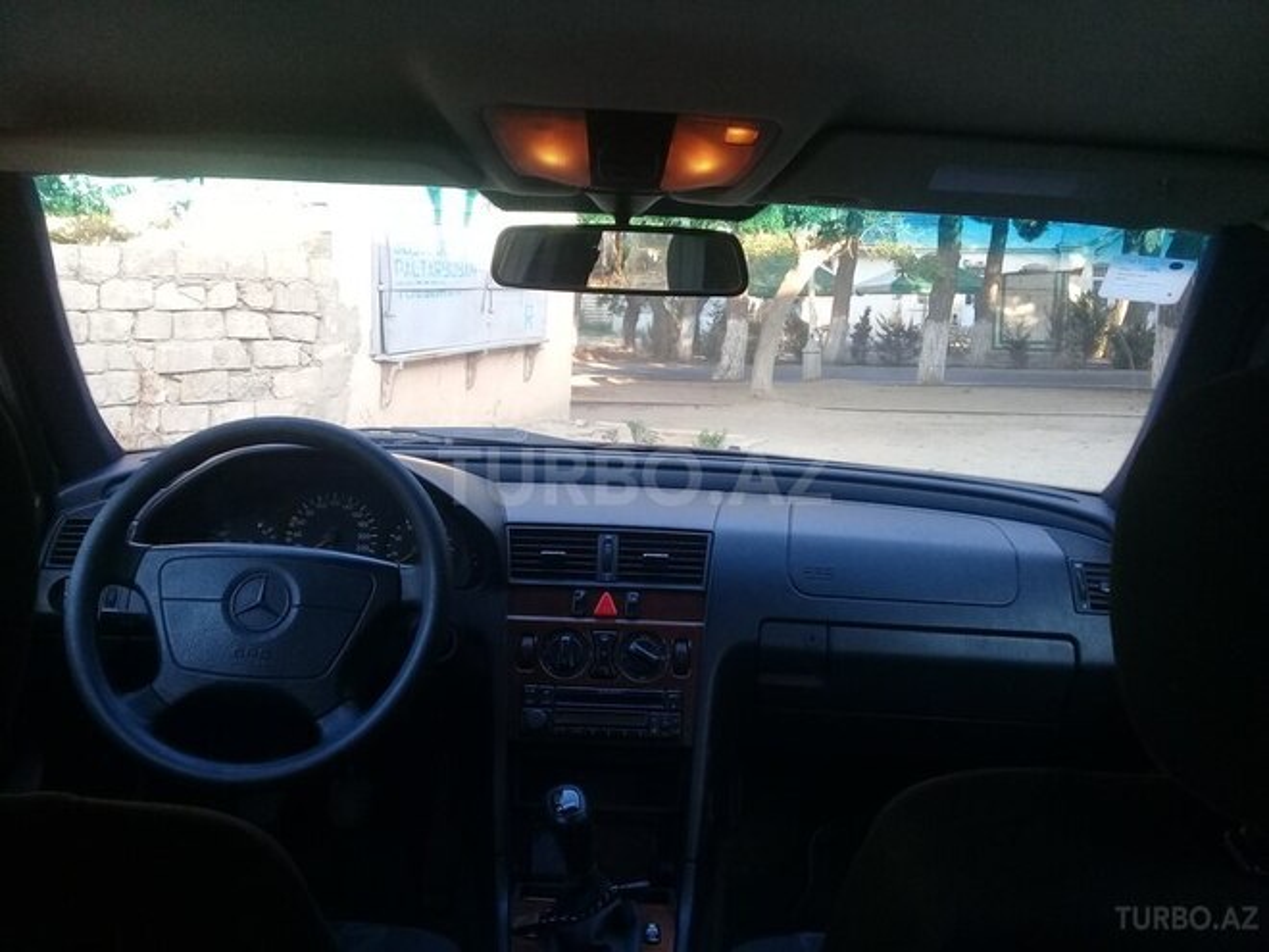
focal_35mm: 31
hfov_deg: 58.4
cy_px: 476
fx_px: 1136
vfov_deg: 45.4
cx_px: 634
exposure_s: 1/100
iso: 100
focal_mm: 3.3
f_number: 2.2
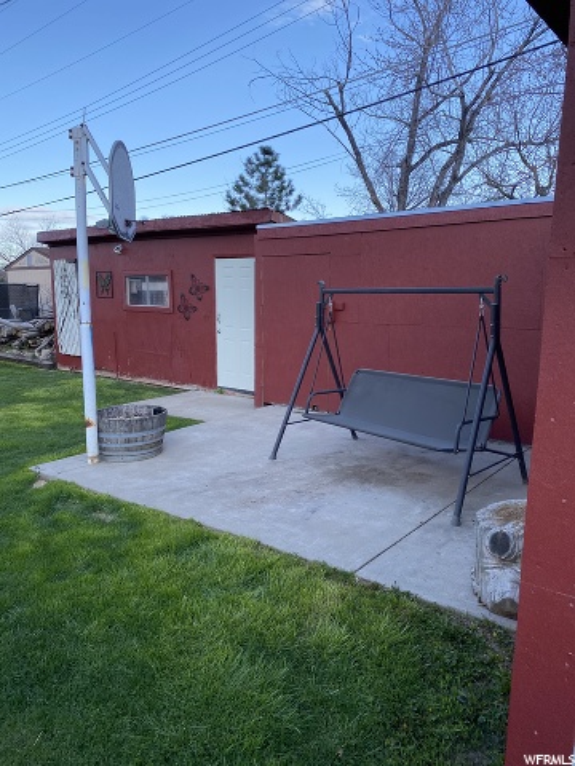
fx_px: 576
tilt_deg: -7.7
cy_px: 383
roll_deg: +1.3
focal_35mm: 26
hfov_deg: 53.1
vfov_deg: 67.3
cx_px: 288
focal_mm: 4.25
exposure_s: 1/620
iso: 32
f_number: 1.8
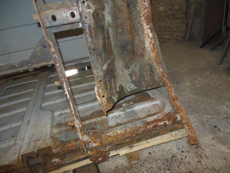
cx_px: 115
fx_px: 166
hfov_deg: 69.4
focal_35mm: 25
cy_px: 86
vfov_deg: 54.9
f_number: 3.2
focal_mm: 4.5
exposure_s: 1/25
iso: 200
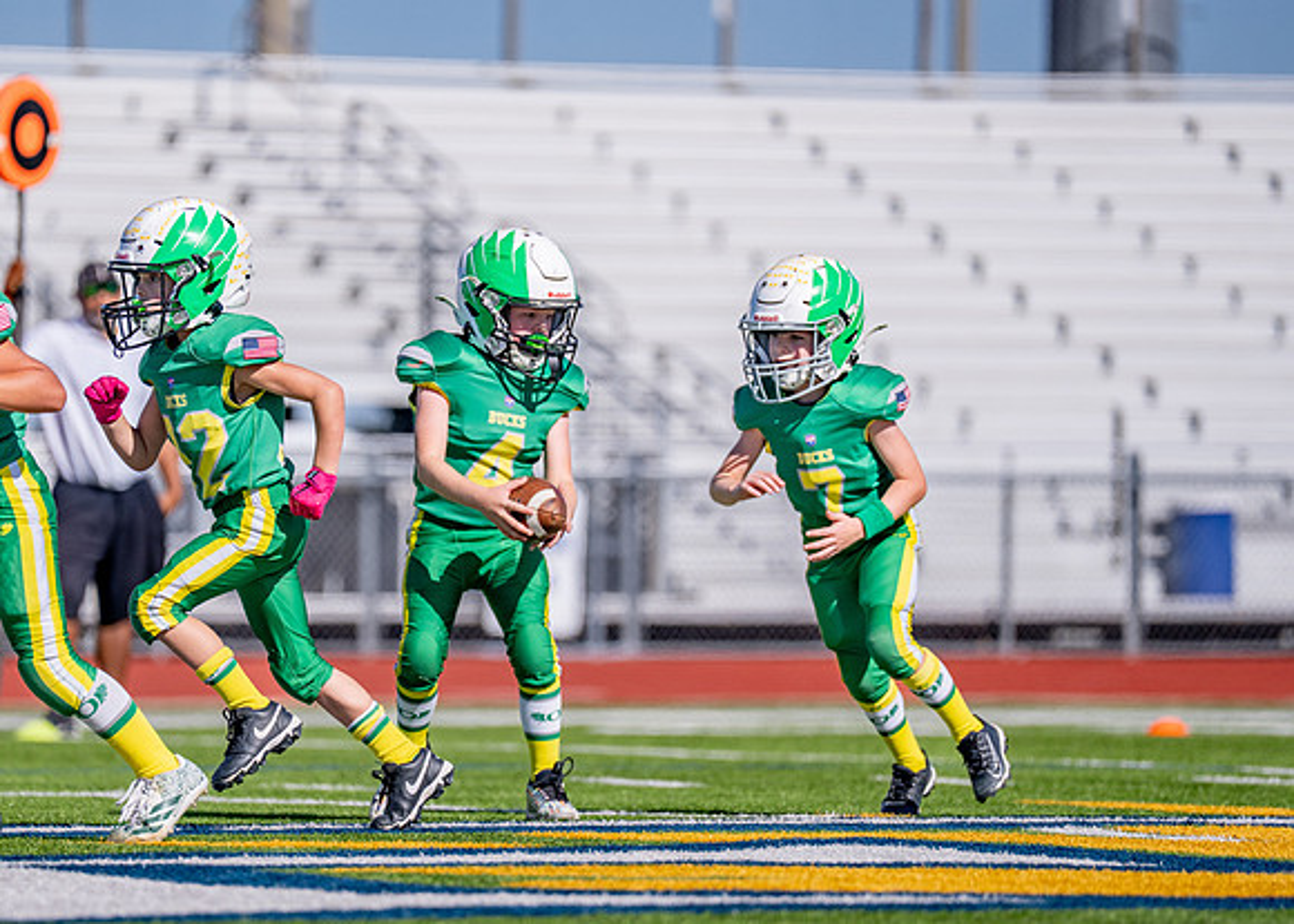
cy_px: 517
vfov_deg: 5.0
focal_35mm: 287
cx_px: 456
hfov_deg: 7.0
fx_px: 10546
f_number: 2.8
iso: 160
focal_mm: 200
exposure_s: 1/6400
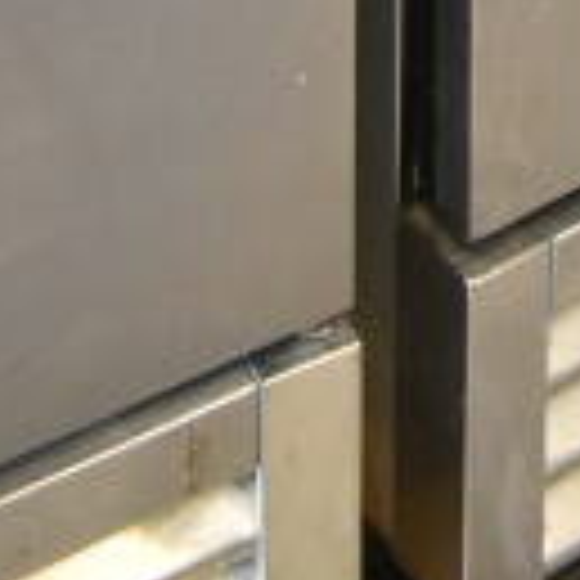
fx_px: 3090
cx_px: 850
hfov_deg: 10.4
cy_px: -1412
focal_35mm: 163
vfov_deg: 8.3
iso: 1600
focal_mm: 18
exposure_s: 1/30
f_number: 3.5
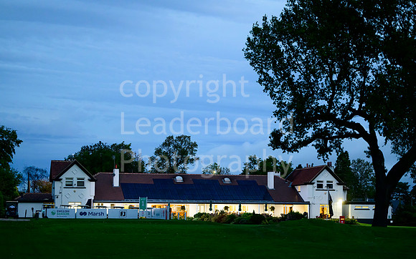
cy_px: 146
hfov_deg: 27.4
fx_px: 852
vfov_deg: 17.3
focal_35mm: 75
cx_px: 219
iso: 2500
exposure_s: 1/100
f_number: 2.8
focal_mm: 70
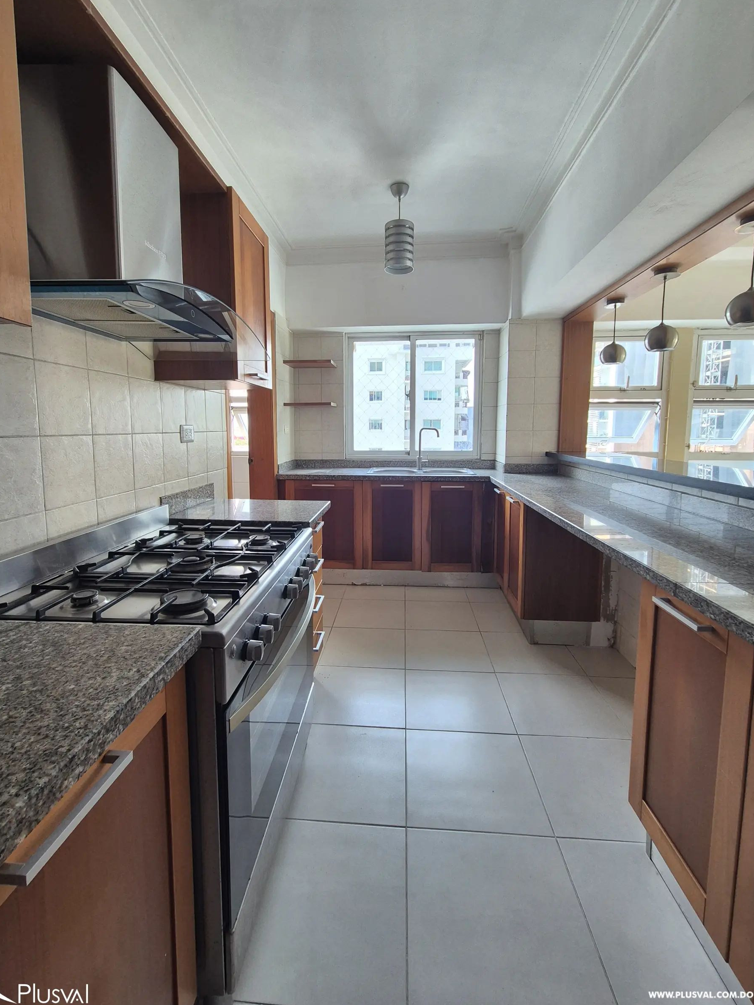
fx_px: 407
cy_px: 471
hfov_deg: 85.6
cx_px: 364
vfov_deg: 101.9
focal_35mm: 14
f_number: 2.2
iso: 64
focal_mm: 2.2
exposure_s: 1/60
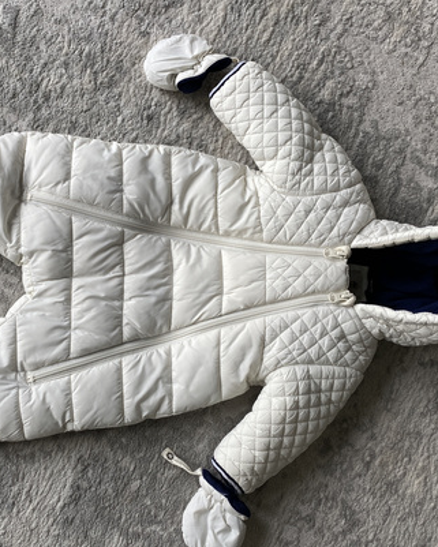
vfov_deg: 47.9
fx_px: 616
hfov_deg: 38.8
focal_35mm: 38
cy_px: 293
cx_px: 151
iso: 32
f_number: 1.8
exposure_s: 1/122
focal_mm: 4.25
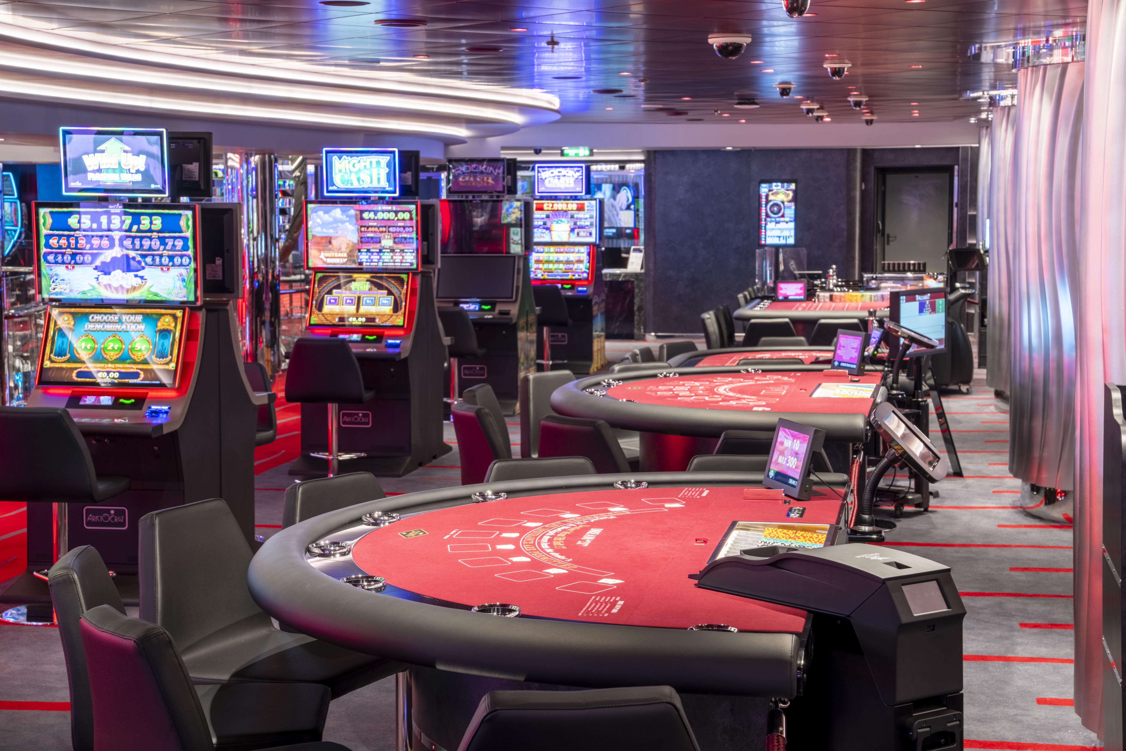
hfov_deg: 30.1
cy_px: 376
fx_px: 2095
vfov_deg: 20.3
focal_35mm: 67
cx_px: 563
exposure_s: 1/4
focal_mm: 67
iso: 400
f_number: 11
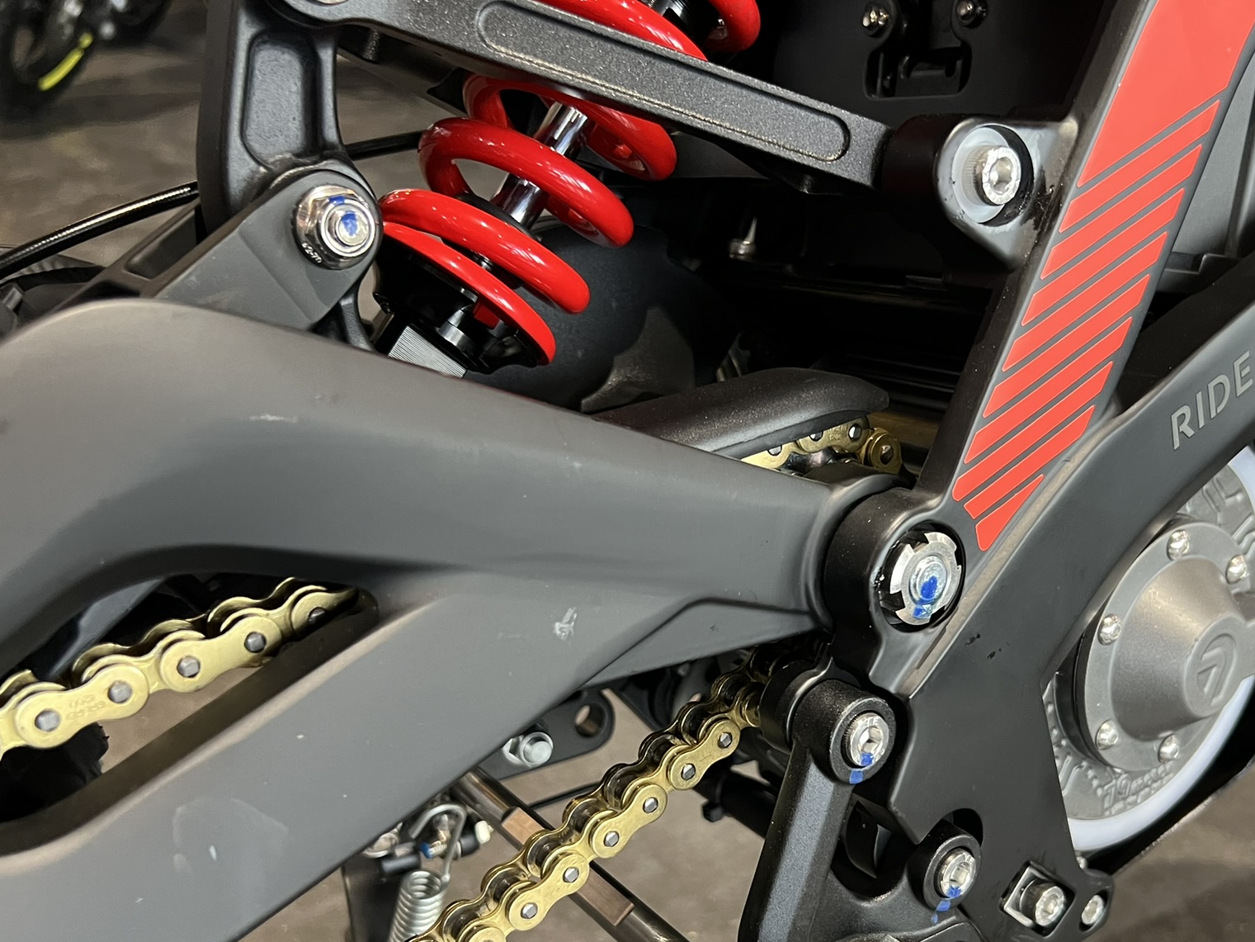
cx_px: 743
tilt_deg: -34.7
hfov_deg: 52.3
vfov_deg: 40.2
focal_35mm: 35
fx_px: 1269
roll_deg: -7.5
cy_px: 622
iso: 250
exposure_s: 1/60
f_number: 1.5
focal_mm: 5.7
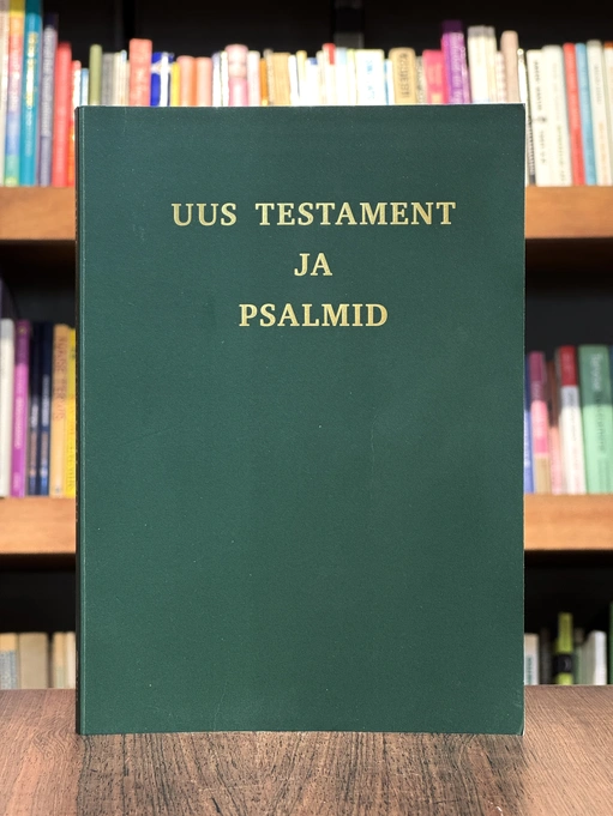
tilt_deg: +0.7
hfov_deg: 19.1
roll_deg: -0.1
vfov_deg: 25.3
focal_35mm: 77
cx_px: 306
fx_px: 1818
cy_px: 408
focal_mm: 9
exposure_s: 1/60
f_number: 2.8
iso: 250
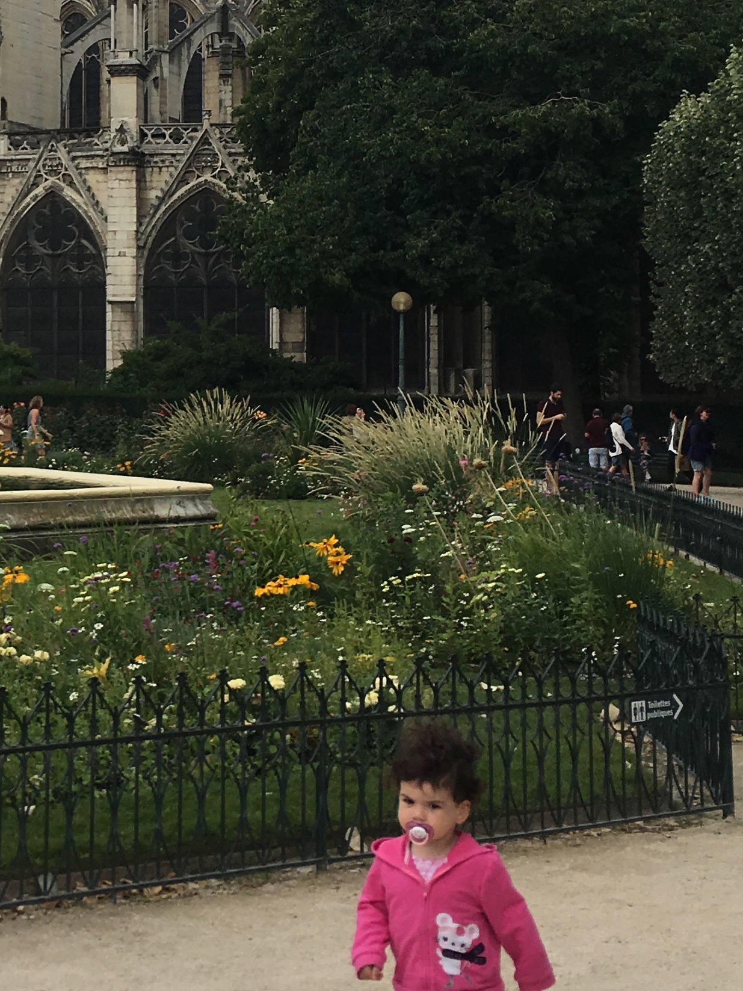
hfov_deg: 20.1
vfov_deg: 27.1
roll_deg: +0.7
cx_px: 0
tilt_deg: +6.2
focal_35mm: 71
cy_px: 271
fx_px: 2032
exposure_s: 1/1748
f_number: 2.2
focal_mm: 4.15
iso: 25
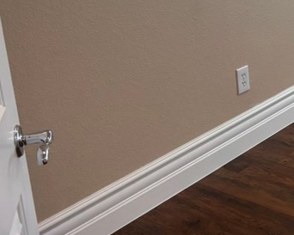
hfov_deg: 23.3
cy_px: 4
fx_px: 662
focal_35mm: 76
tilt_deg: -14.0
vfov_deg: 19.6
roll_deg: +4.0
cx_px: 336
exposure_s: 1/120
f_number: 1.6
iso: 125
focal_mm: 5.96
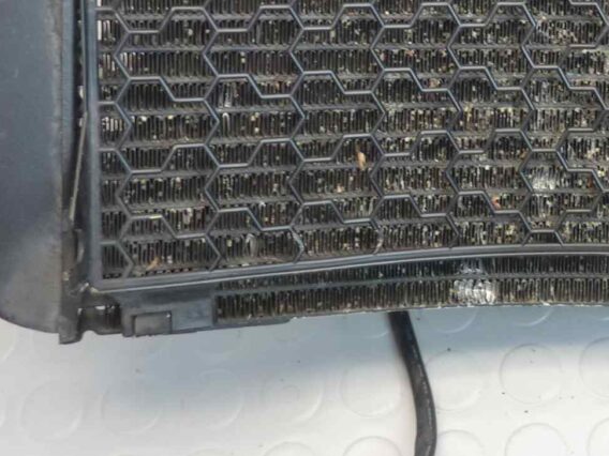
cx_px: 547
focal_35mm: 66
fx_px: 1161
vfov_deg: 21.6
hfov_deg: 28.3
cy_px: 19
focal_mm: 4.1
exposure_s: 1/8
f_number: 3.3
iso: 125
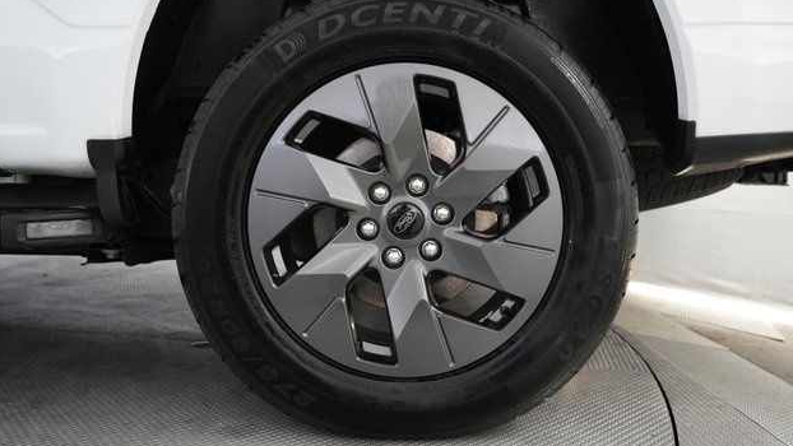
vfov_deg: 41.5
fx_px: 589
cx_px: 405
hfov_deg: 67.9
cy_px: 226
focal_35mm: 28
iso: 3200
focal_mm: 26
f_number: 2.8
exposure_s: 1/160
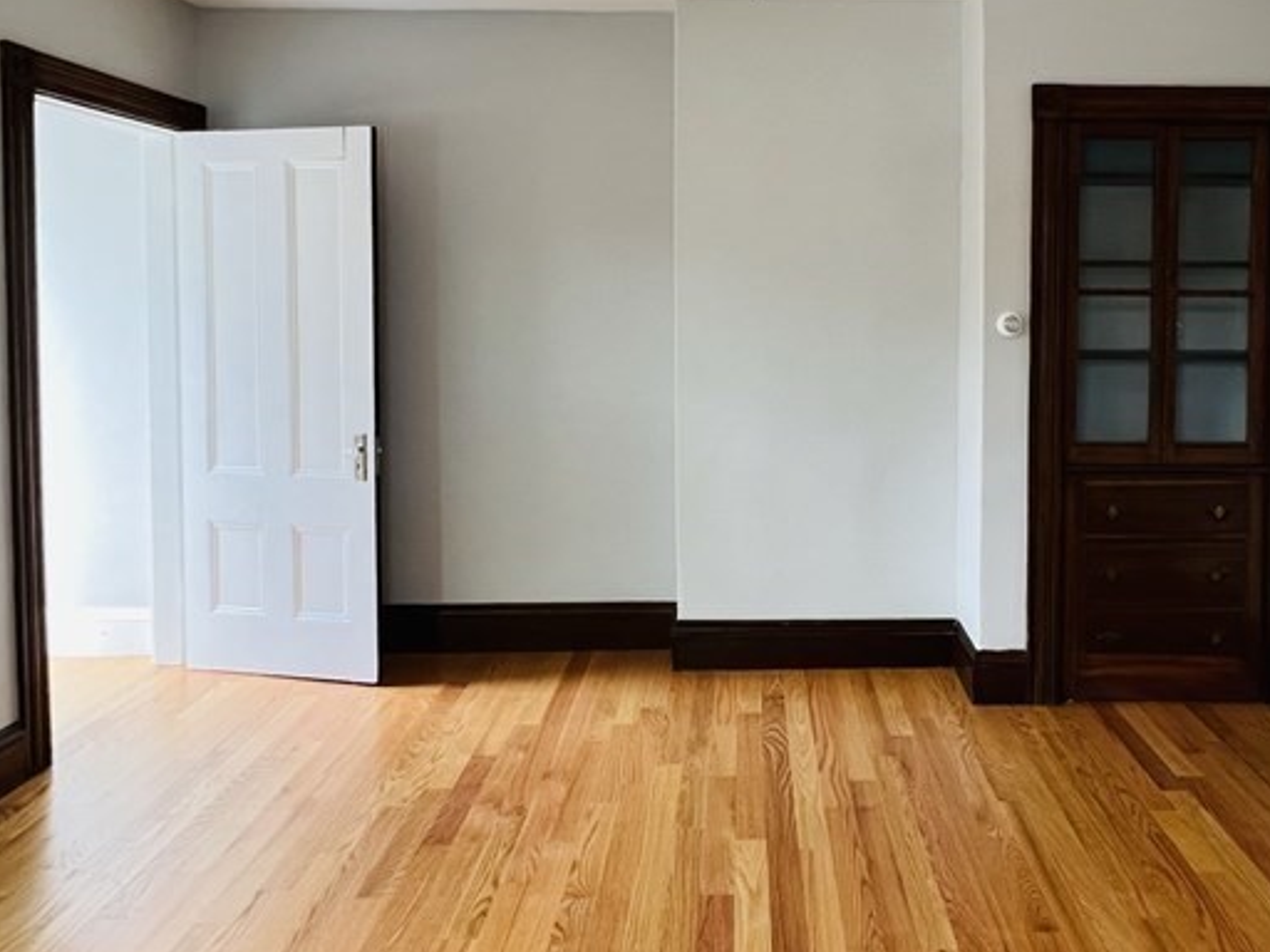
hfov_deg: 66.4
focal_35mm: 26
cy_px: 325
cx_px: 789
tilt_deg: -3.0
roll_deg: +0.0
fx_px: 954
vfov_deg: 52.2
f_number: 1.8
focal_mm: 1.57
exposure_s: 1/99
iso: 125
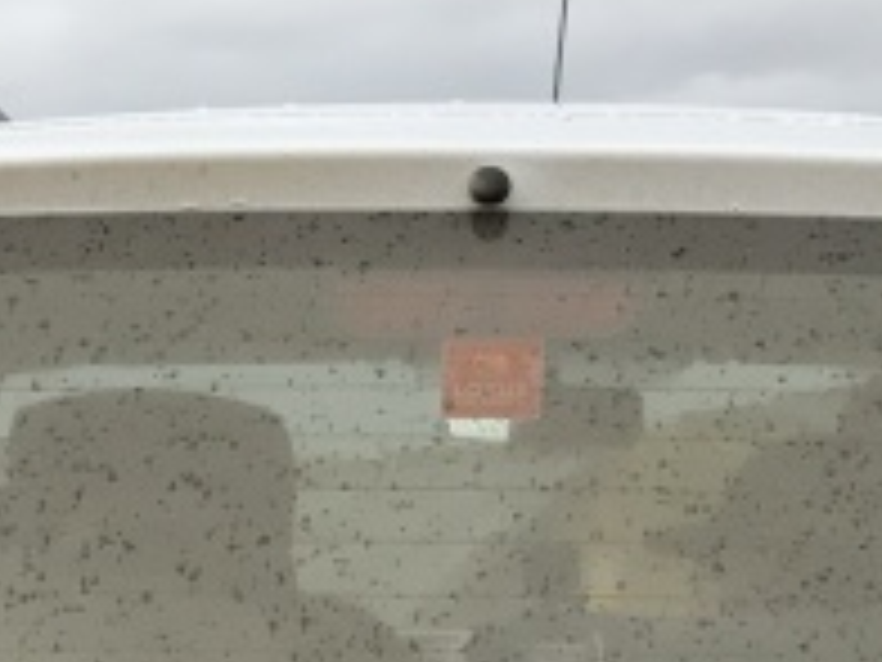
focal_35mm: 146
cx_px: 428
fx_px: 3720
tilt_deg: -14.1
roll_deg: +5.8
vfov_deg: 9.5
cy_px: 1338
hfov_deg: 13.5
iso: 20
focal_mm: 3.99
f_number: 1.8
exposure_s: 1/541
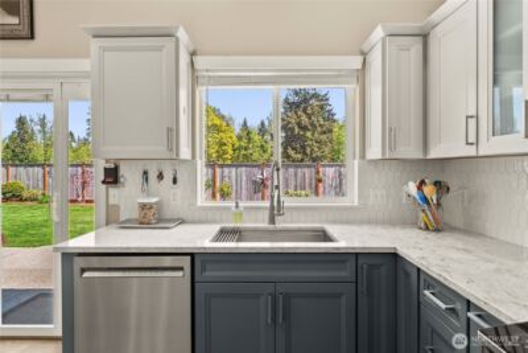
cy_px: 176
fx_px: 279
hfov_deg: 86.9
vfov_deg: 64.6
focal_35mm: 19
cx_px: 264
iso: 1000
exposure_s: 1/25
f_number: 7.1
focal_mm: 19
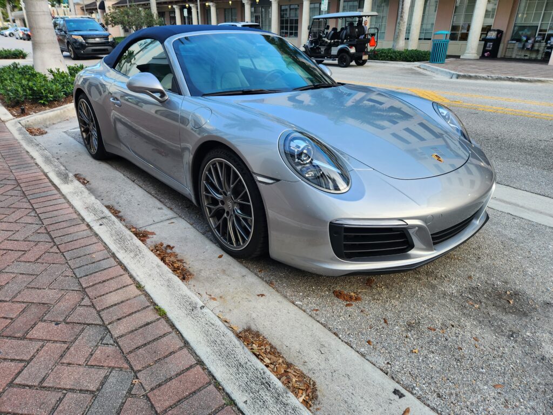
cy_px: 208
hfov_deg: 73.9
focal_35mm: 23
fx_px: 367
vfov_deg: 58.9
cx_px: 276
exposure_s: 1/180
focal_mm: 5.4
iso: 64
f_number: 1.8
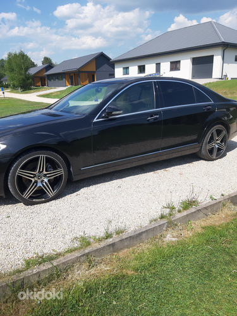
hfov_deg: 51.4
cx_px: 118
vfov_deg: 65.3
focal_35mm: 27
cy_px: 158
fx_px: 246
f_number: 1.7
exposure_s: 1/1433
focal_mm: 3.93
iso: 40
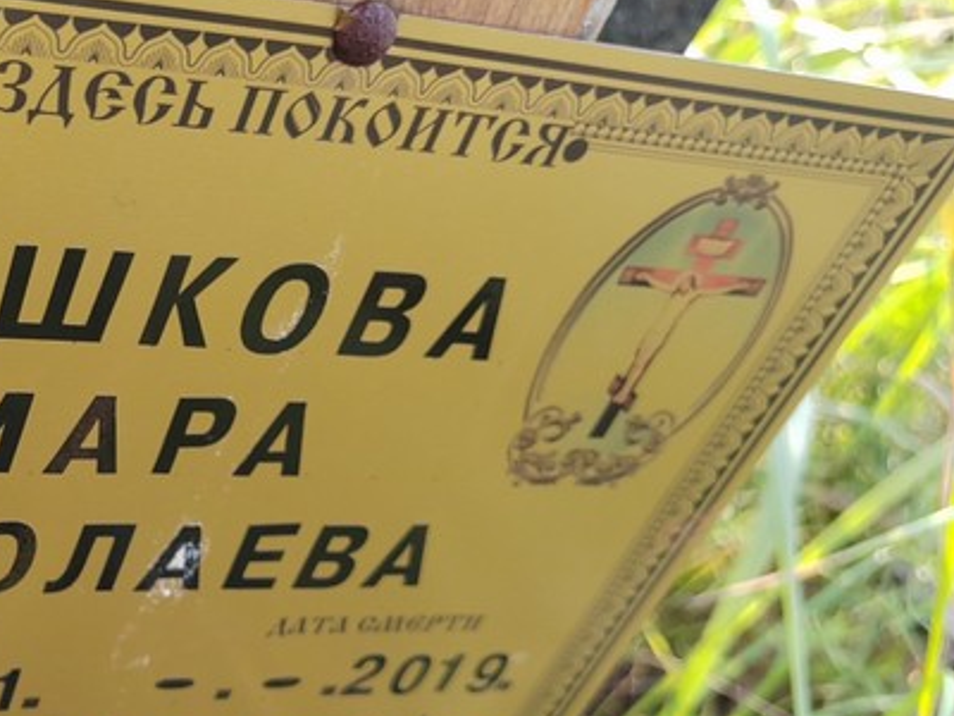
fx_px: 1488
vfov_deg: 26.9
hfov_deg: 32.7
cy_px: 473
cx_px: 2
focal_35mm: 54
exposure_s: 1/130
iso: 100
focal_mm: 5.52
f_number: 1.9
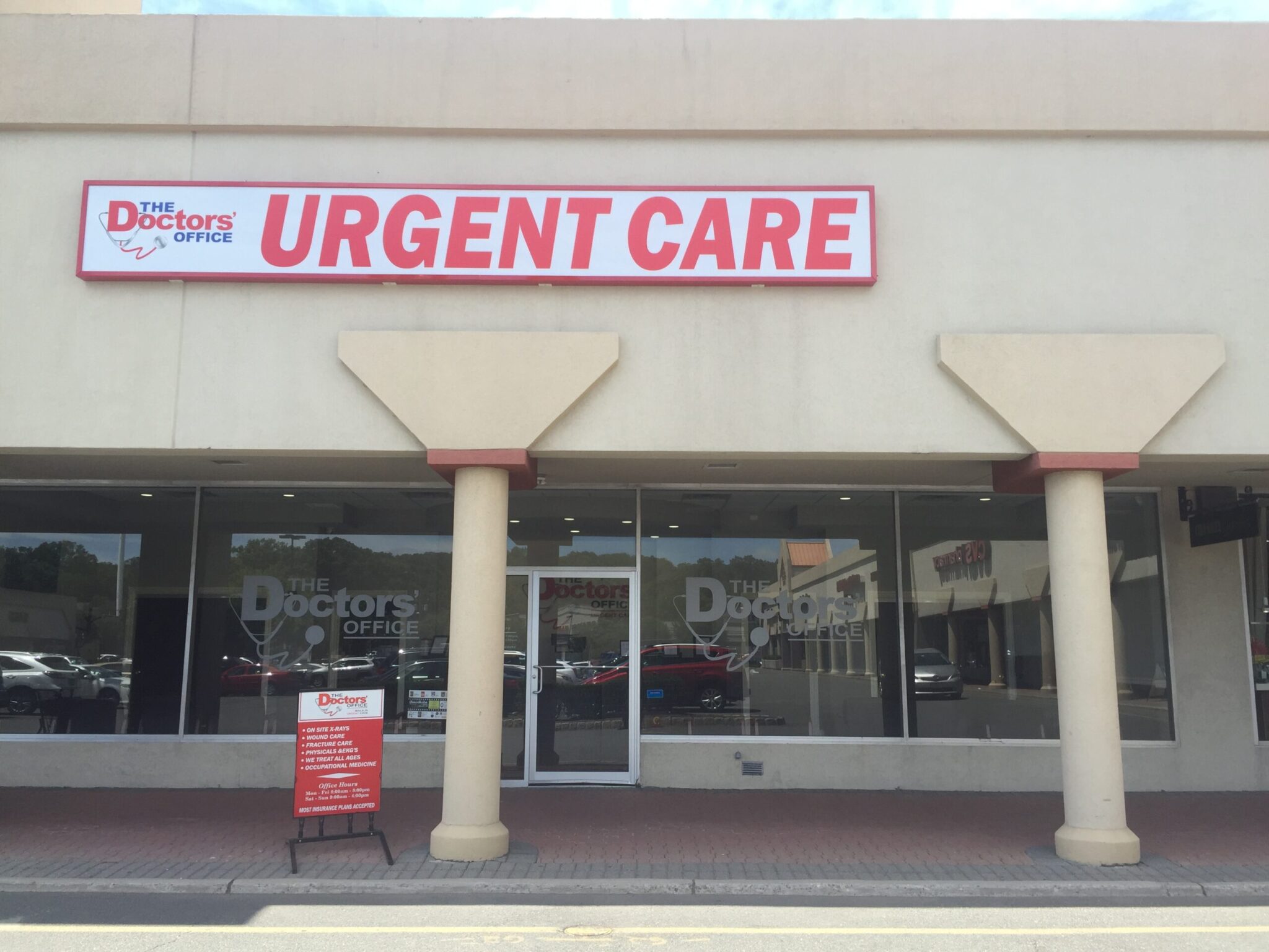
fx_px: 1063
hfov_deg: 61.7
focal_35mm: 29
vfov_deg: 48.2
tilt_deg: +8.9
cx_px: 634
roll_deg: -0.2
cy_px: 476
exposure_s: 1/590
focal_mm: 4.15
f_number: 2.2
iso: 32
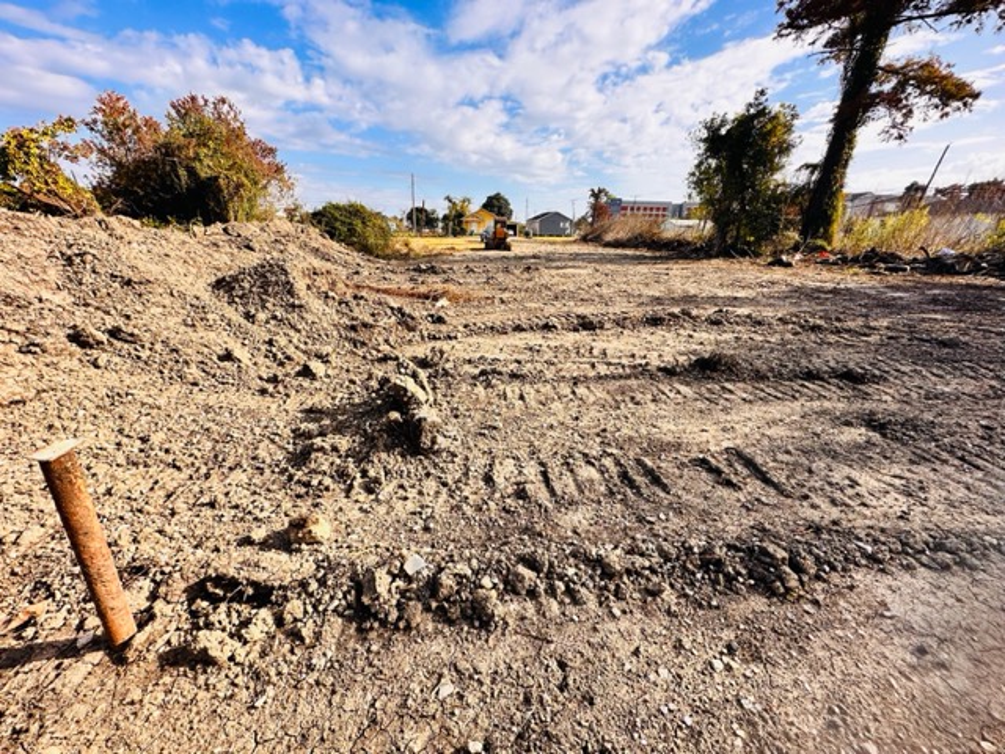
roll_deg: -0.1
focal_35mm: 14
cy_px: 377
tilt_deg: -20.0
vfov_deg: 85.7
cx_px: 502
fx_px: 406
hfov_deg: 102.1
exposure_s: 1/979
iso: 50
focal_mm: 2.22
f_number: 2.2
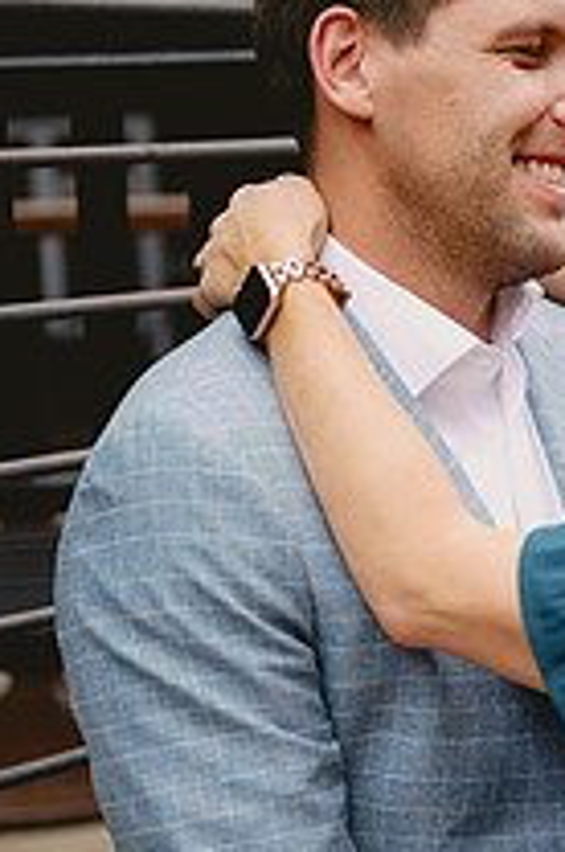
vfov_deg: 18.9
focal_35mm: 108
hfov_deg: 12.5
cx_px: 575
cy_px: 496
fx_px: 2551
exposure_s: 1/640
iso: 100
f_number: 2
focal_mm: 50
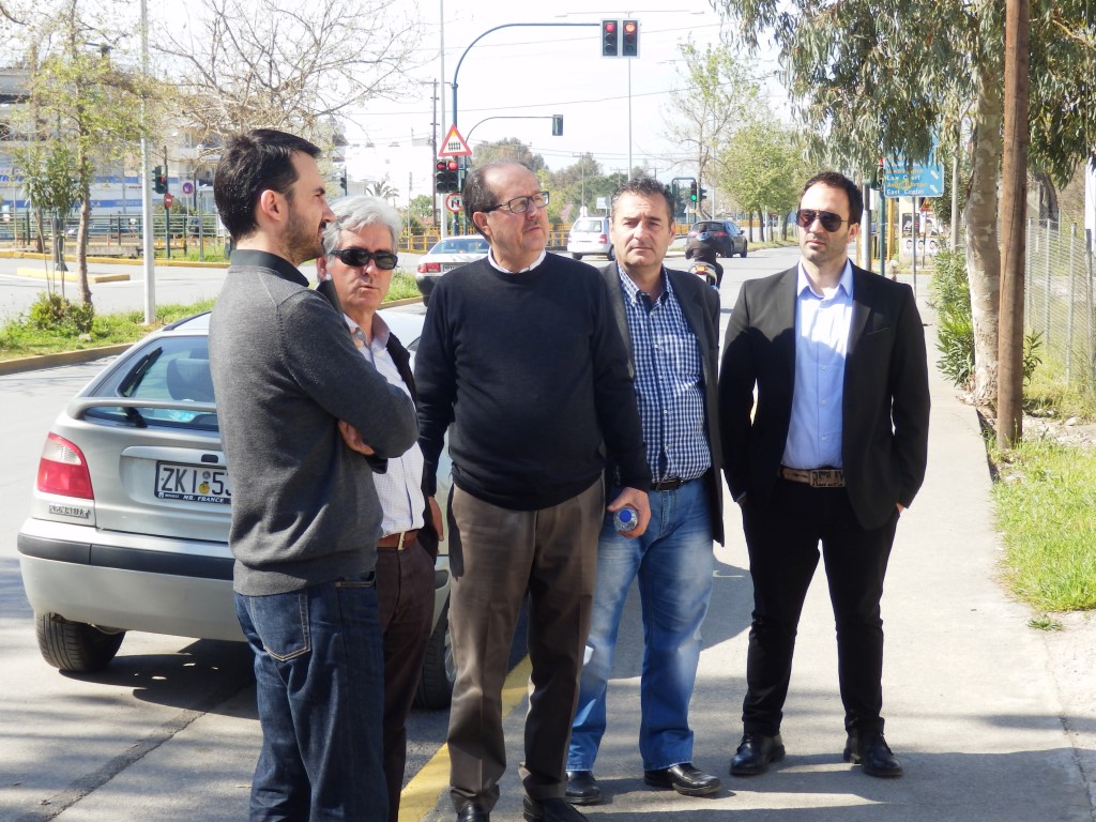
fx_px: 2090
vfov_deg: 22.3
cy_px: 411
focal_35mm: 66
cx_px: 548
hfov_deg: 29.4
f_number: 4.4
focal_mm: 11.9
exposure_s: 1/200
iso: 80
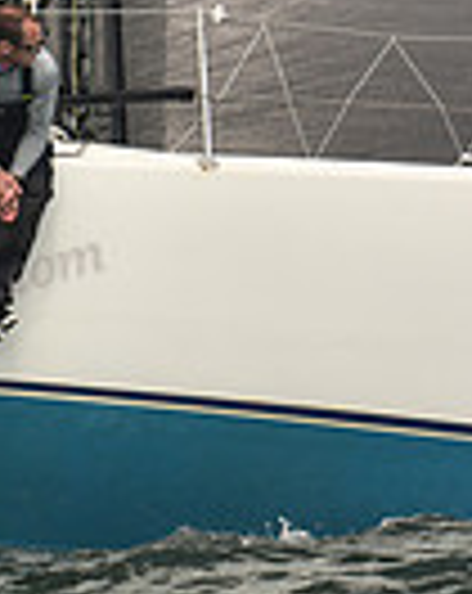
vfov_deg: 5.7
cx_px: -760
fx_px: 5940
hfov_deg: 4.4
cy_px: 151
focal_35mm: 339
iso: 250
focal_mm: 82
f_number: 5.6
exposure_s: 1/640
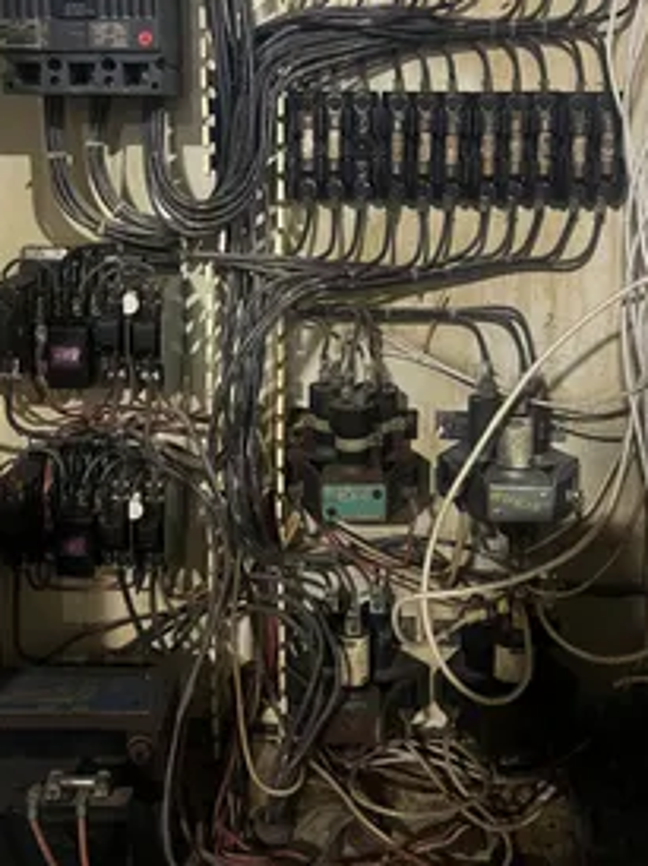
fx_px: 950
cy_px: 288
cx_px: 322
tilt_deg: -7.6
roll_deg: -0.8
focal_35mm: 38
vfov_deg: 48.2
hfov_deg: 37.7
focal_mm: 5.7
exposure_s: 1/30
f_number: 1.5
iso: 640
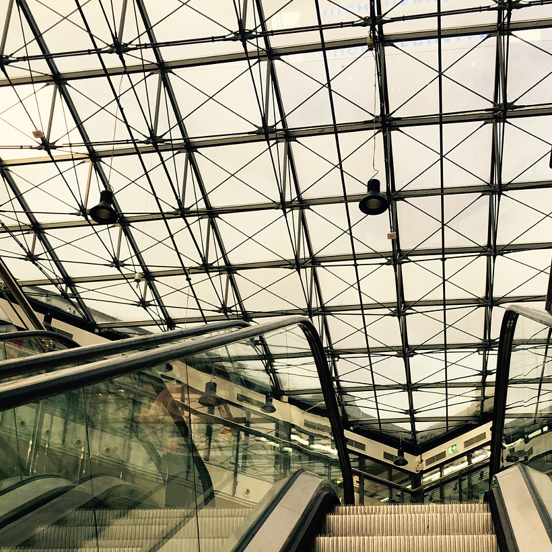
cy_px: 504
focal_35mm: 50
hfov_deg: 34.0
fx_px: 902
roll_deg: +1.7
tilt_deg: +24.2
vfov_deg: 32.2
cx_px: 263
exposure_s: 1/100
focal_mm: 4.15
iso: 32
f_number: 2.2
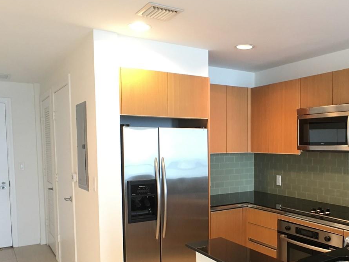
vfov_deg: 27.9
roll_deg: +0.4
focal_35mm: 52
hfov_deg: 36.5
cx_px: 226
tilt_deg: -4.1
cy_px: 173
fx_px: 524
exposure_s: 1/15
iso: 50
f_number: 2.2
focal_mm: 4.15
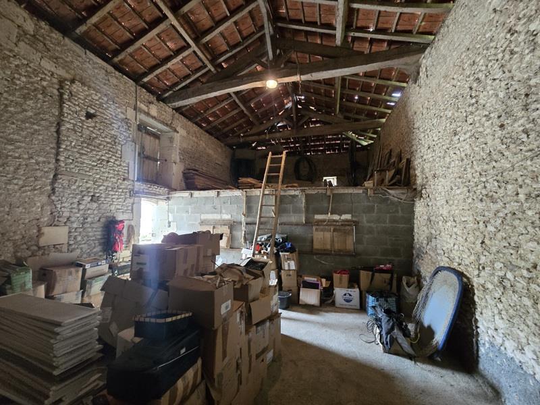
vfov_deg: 89.9
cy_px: 202
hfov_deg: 106.2
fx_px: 203
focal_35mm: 13
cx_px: 270
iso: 1000
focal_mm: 2.2
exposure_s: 1/50
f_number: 2.2
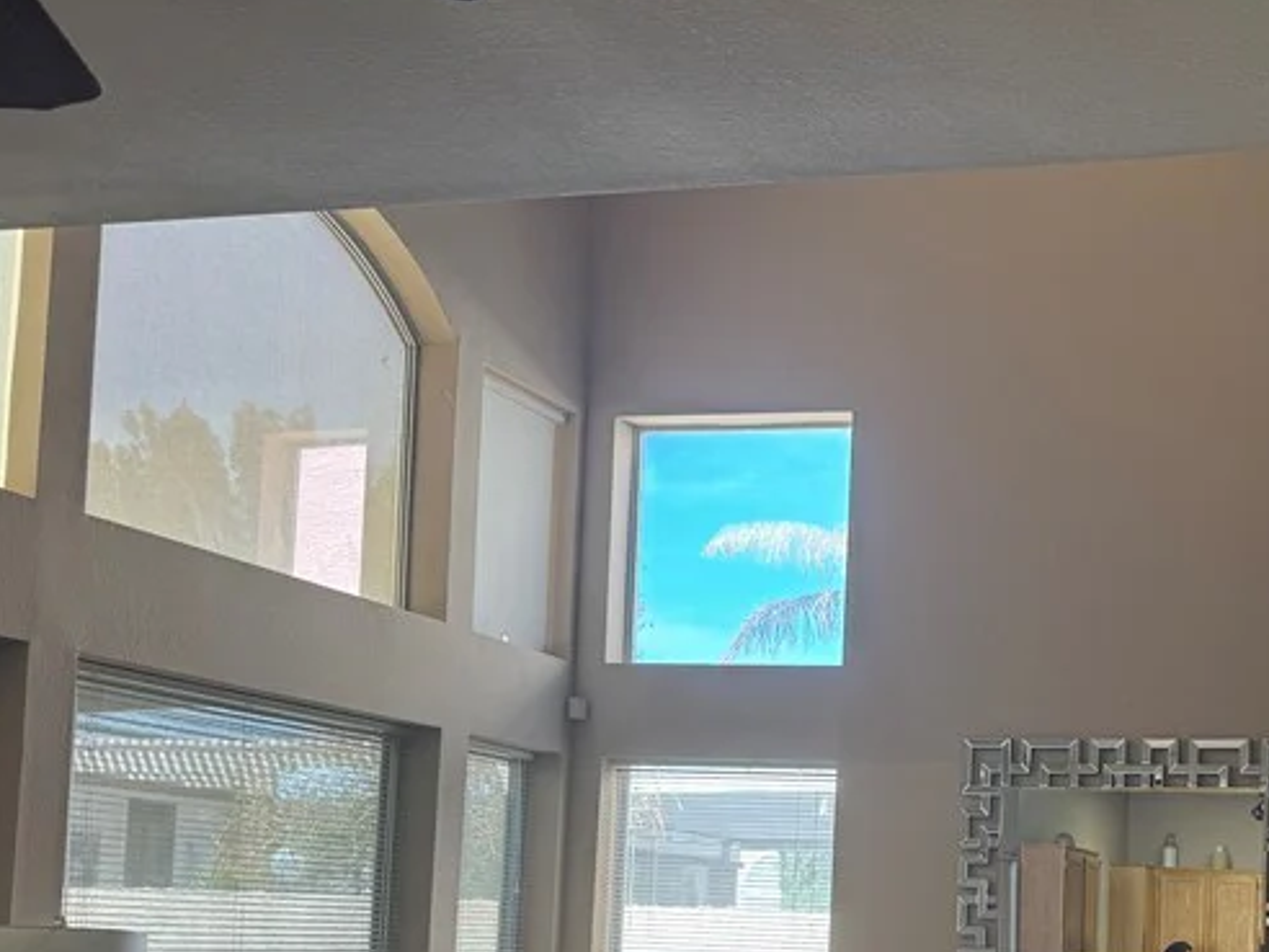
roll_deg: -2.1
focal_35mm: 50
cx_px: 1070
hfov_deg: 36.5
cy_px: 851
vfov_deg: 28.0
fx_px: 1833
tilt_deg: +4.0
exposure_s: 1/197
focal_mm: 6.76
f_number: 1.78
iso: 64
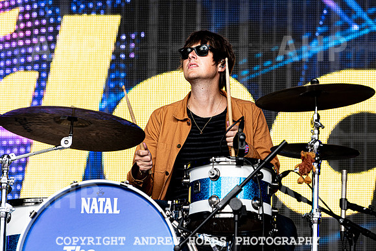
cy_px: 111
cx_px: 197
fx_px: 2467
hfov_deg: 8.7
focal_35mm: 236
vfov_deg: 5.8
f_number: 4.5
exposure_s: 1/500
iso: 200
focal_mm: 200
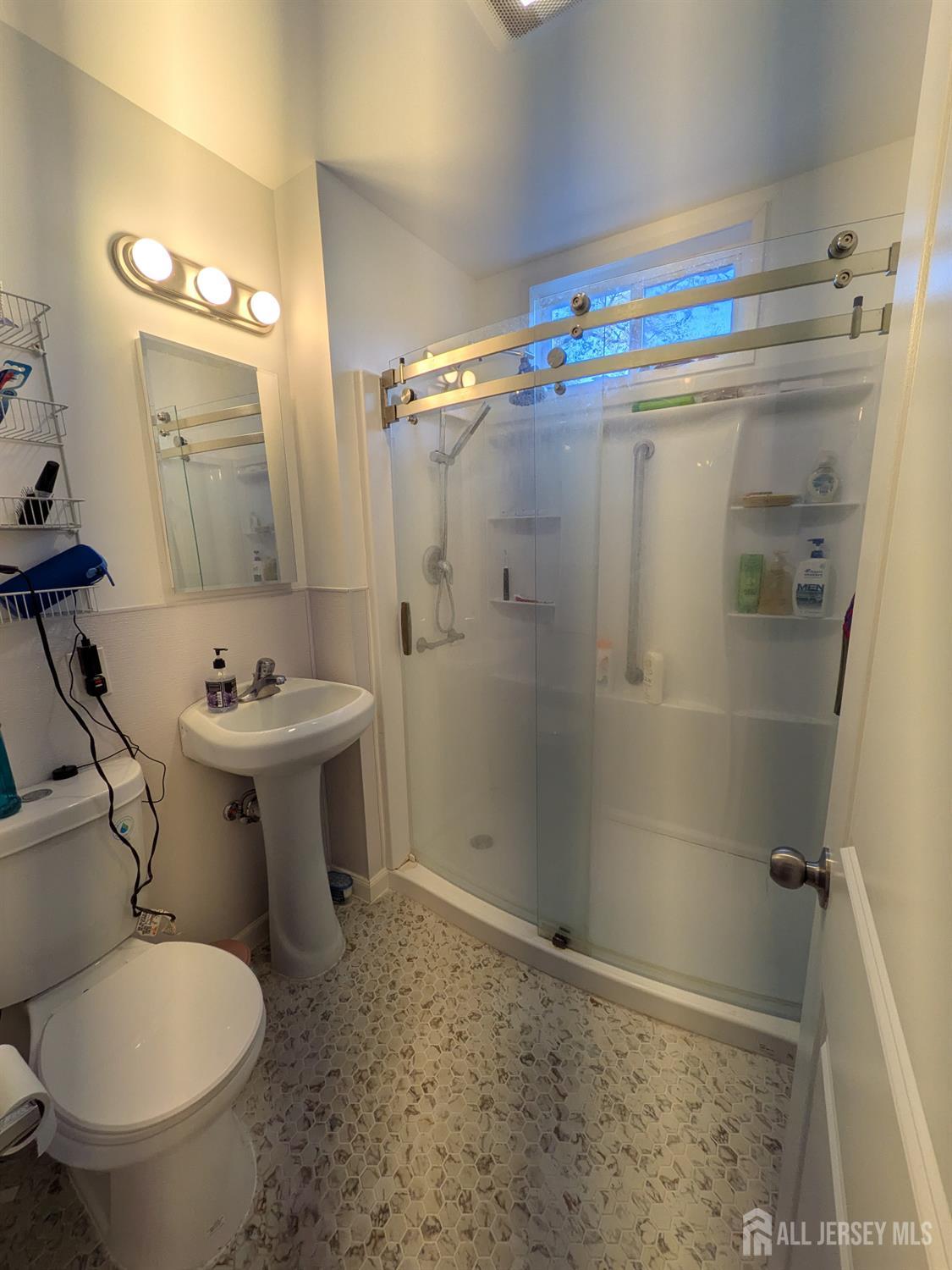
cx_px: 476
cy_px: 635
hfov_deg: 85.7
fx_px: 513
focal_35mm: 14
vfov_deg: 102.1
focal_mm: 1.85
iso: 58
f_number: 2.2
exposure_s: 1/211
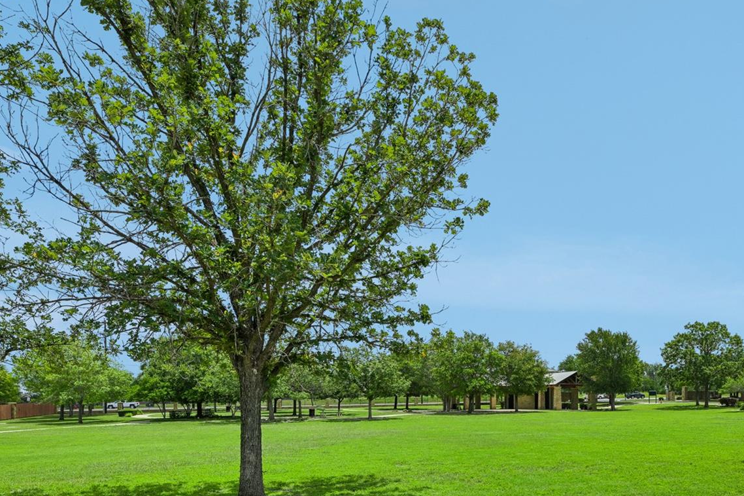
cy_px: 398
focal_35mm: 27
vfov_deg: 45.4
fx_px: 558
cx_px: 449
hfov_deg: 66.7
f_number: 6.7
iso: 100
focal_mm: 15
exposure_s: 1/750
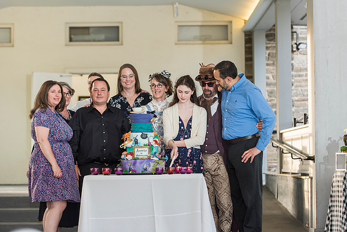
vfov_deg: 11.6
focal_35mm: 119
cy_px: 112
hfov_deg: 17.3
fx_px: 1144
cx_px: 184
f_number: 3.5
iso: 1000
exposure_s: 1/160
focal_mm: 110
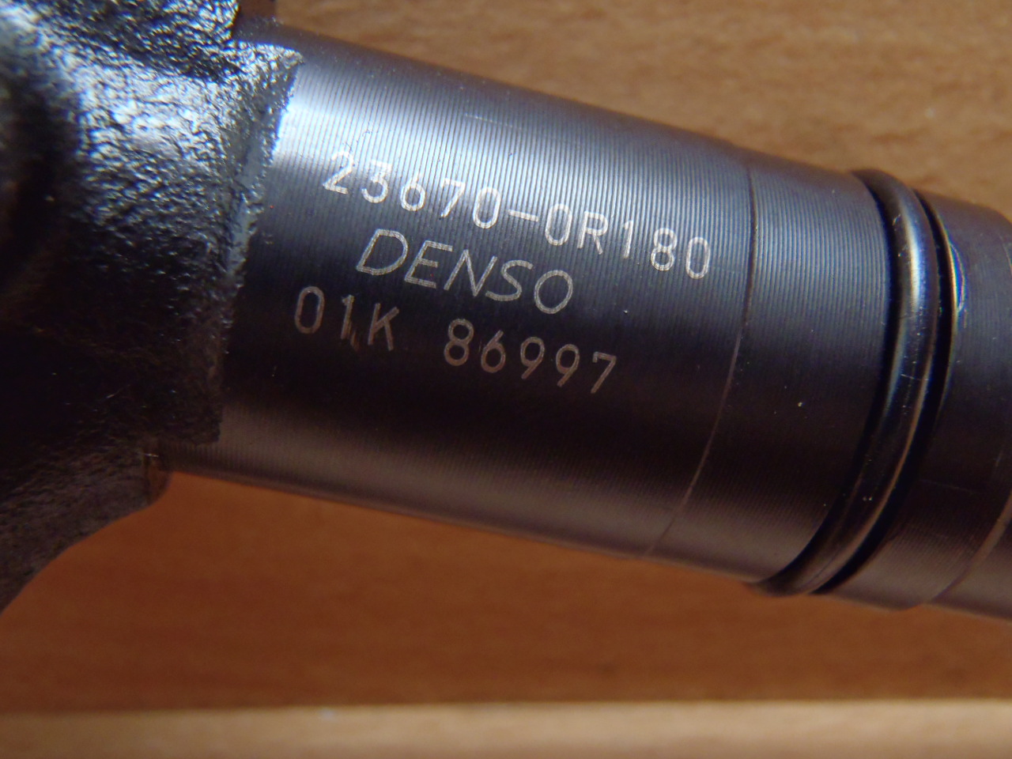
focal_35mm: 37
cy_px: 380
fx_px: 1082
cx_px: 506
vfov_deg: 38.7
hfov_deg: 50.1
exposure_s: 1/4
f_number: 4.7
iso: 400
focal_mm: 6.64
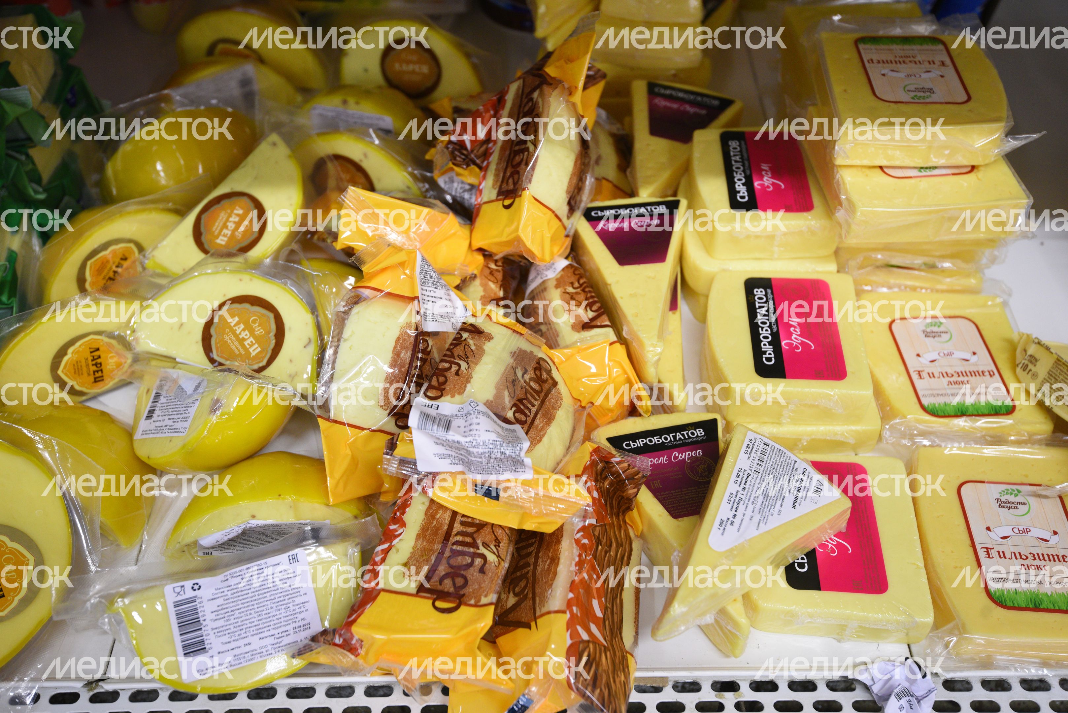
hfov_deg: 54.4
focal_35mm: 35
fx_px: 1039
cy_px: 356
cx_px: 534
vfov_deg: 37.9
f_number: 5
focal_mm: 35
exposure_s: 1/125
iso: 1600
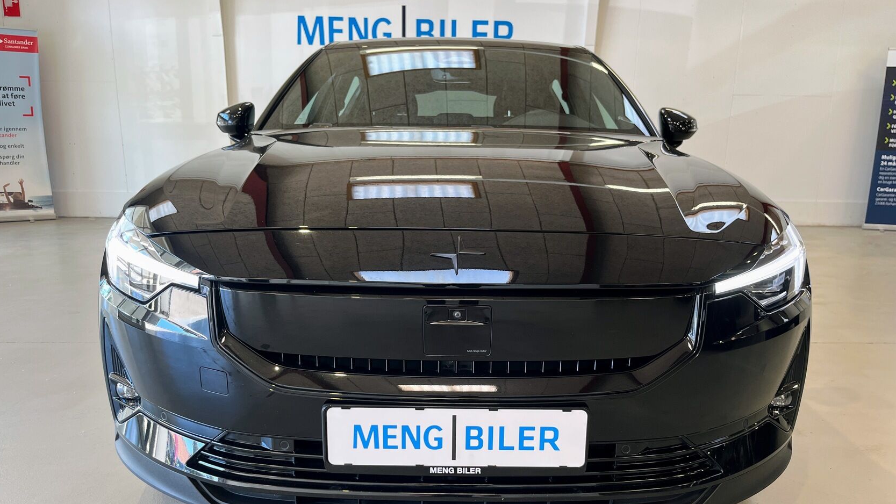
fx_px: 689
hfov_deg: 66.1
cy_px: 315
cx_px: 453
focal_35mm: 29
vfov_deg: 39.9
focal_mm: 5.1
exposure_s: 1/102
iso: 80
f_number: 1.6
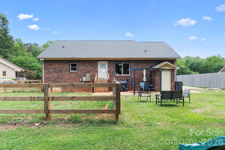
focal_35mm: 22
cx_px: 112
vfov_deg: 56.1
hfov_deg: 77.3
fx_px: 141
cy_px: 75
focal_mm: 15
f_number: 8
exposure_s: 1/160
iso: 250
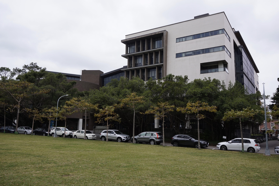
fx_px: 232
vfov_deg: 43.6
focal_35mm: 30
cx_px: 140
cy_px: 93
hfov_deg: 62.0
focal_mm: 20
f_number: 6.3
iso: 100
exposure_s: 1/100
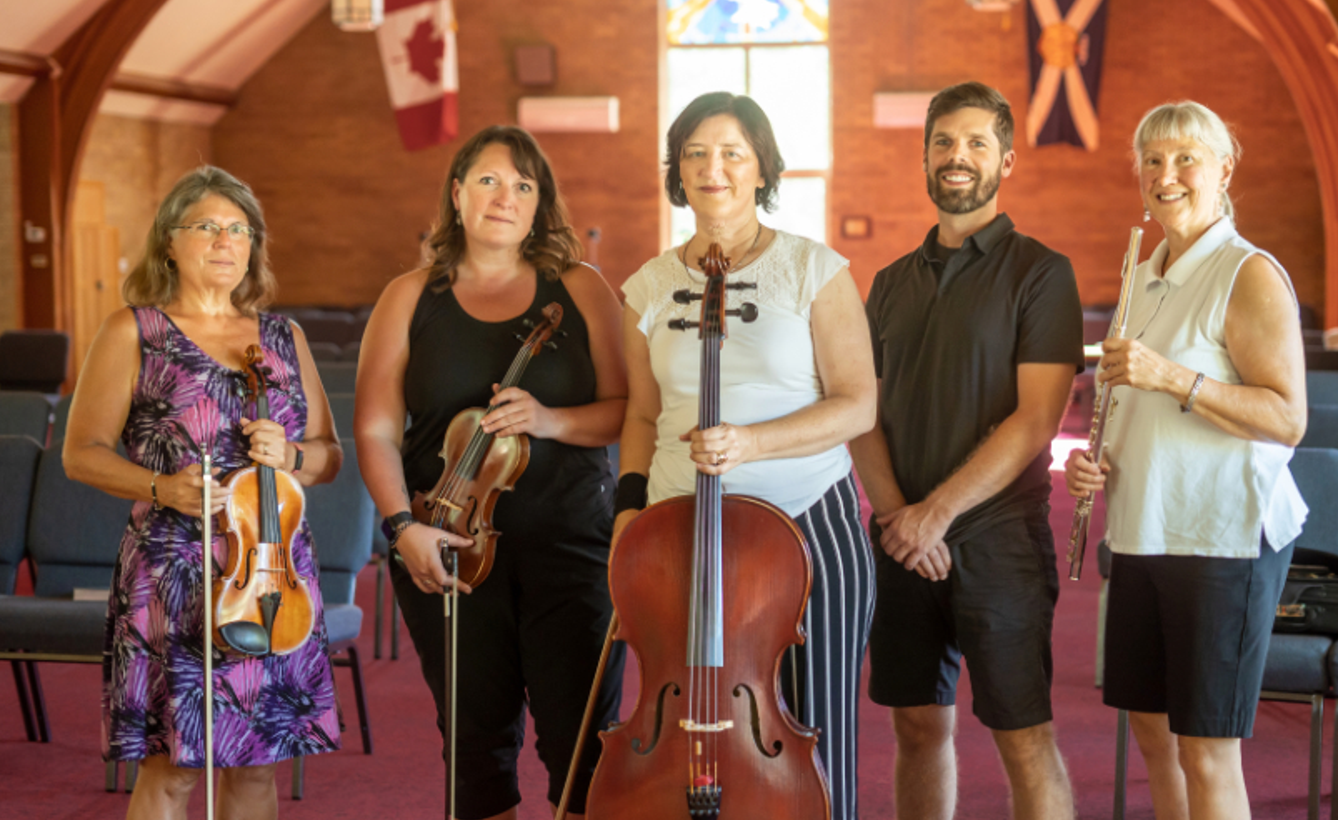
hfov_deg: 34.7
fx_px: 2140
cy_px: 401
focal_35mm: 59
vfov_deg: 21.7
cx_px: 731
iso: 800
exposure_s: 1/200
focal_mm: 50
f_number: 2.2
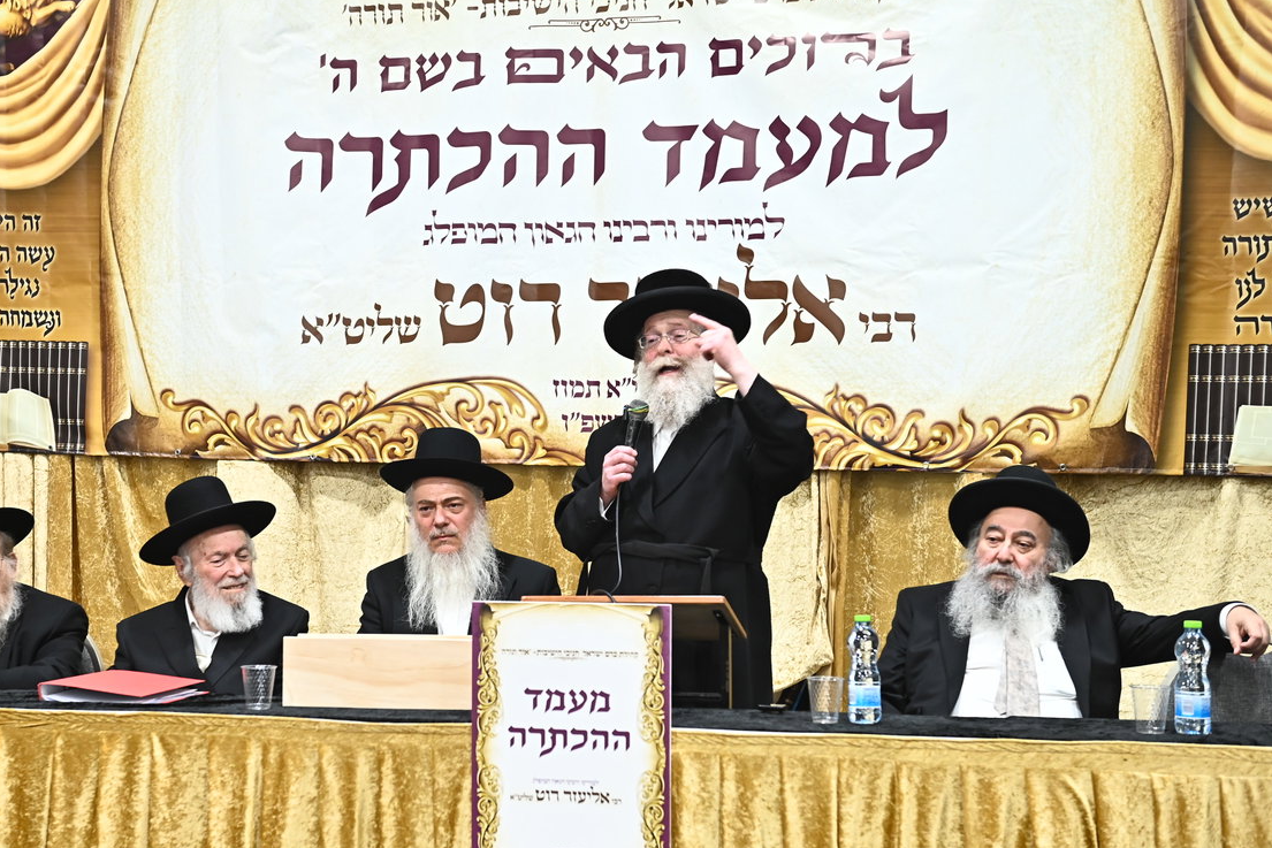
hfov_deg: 34.9
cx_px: 508
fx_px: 2014
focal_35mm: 57
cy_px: 485
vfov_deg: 23.8
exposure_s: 1/200
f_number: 3.5
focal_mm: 45
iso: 1600
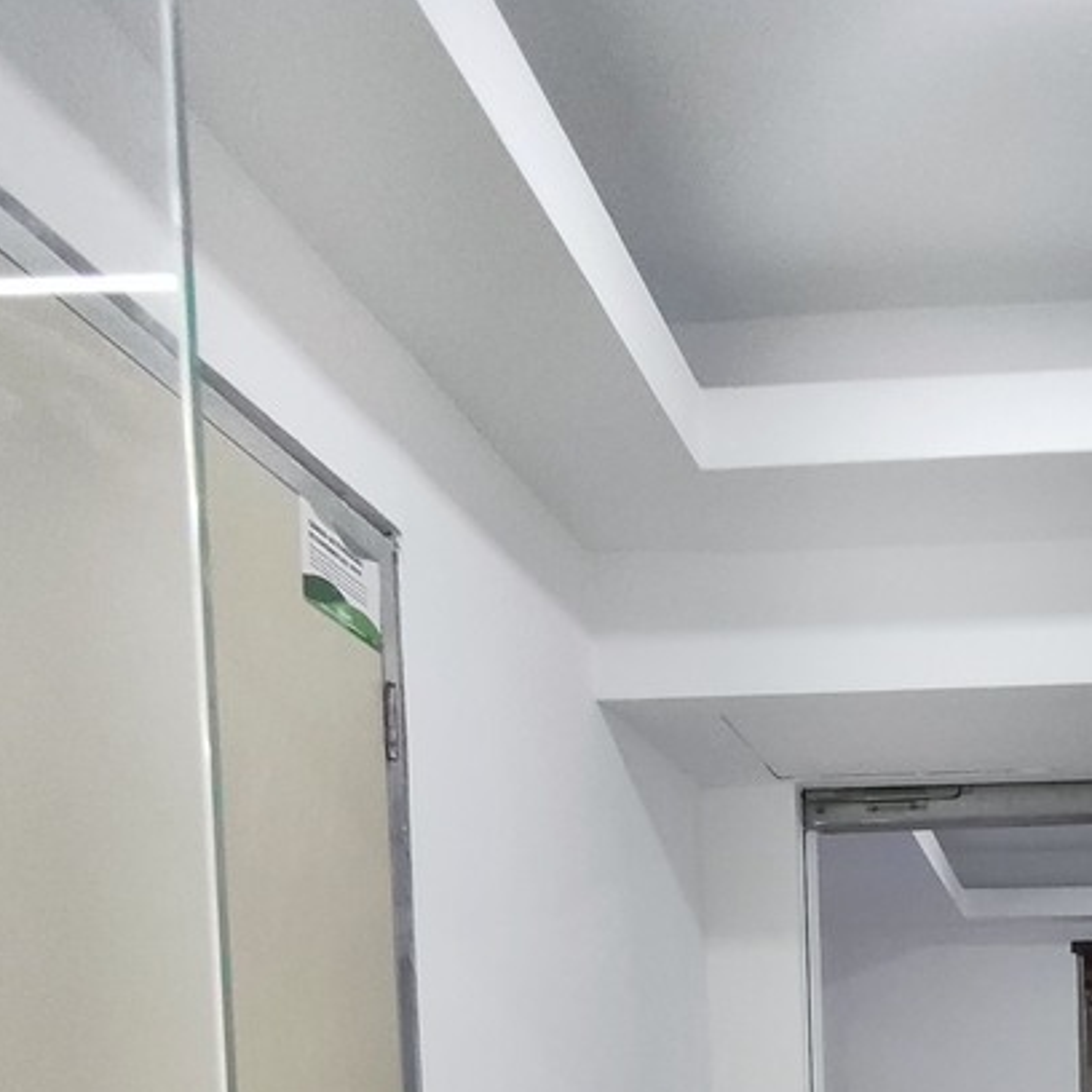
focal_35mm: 39
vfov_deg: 35.0
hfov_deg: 38.6
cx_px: 1059
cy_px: 1277
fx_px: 1392
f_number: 2.2
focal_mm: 1.65
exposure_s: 1/100
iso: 400
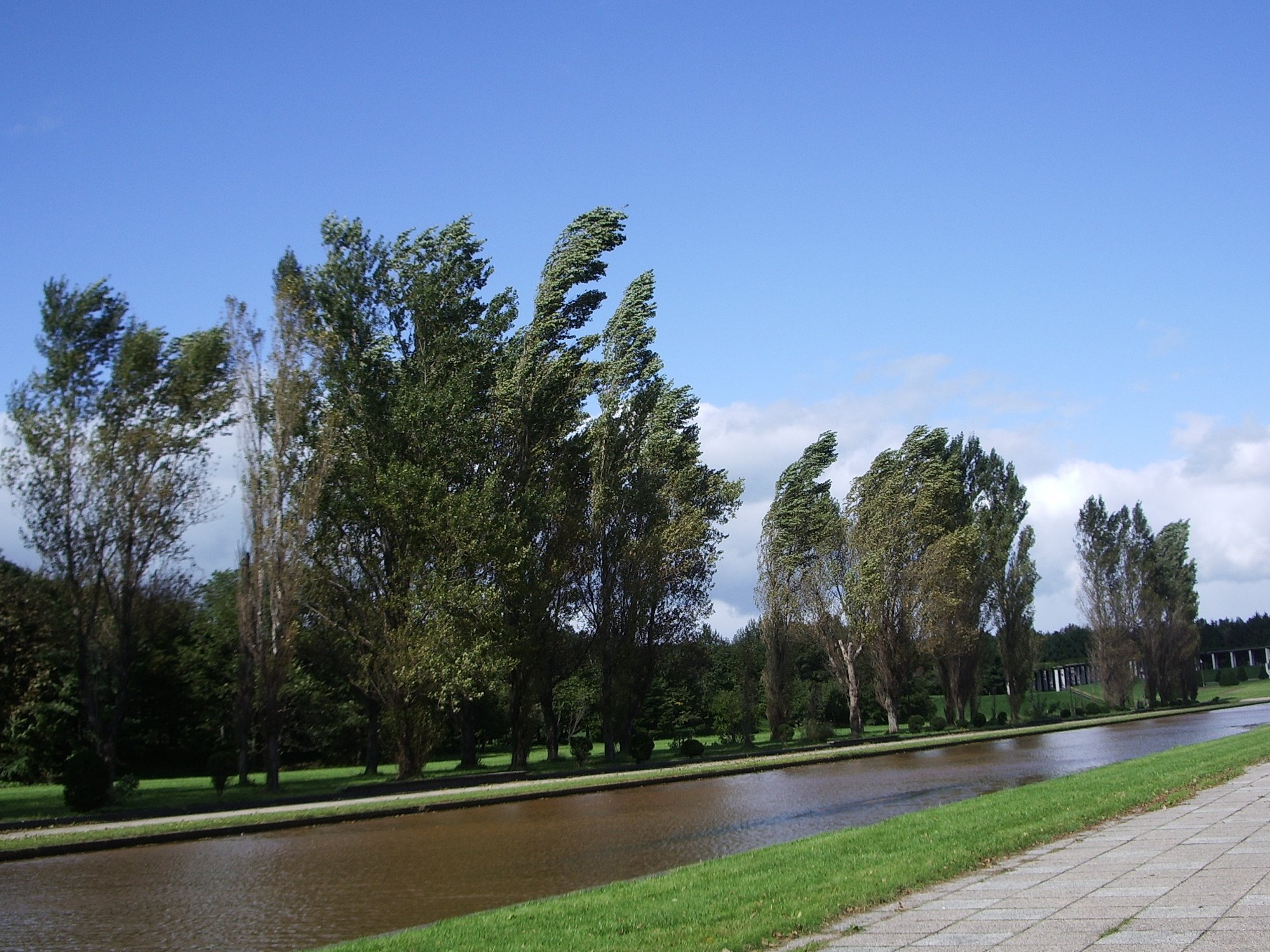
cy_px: 471
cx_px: 645
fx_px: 1541
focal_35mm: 42
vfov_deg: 34.3
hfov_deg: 44.8
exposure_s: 1/400
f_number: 4.6
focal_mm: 6.8
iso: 50
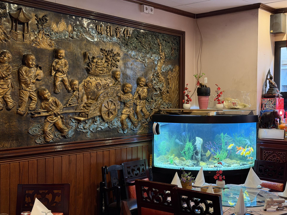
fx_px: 398
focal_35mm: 48
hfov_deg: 39.7
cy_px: 108
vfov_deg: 30.3
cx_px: 144
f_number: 1.78
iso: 200
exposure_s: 1/33
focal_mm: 6.76
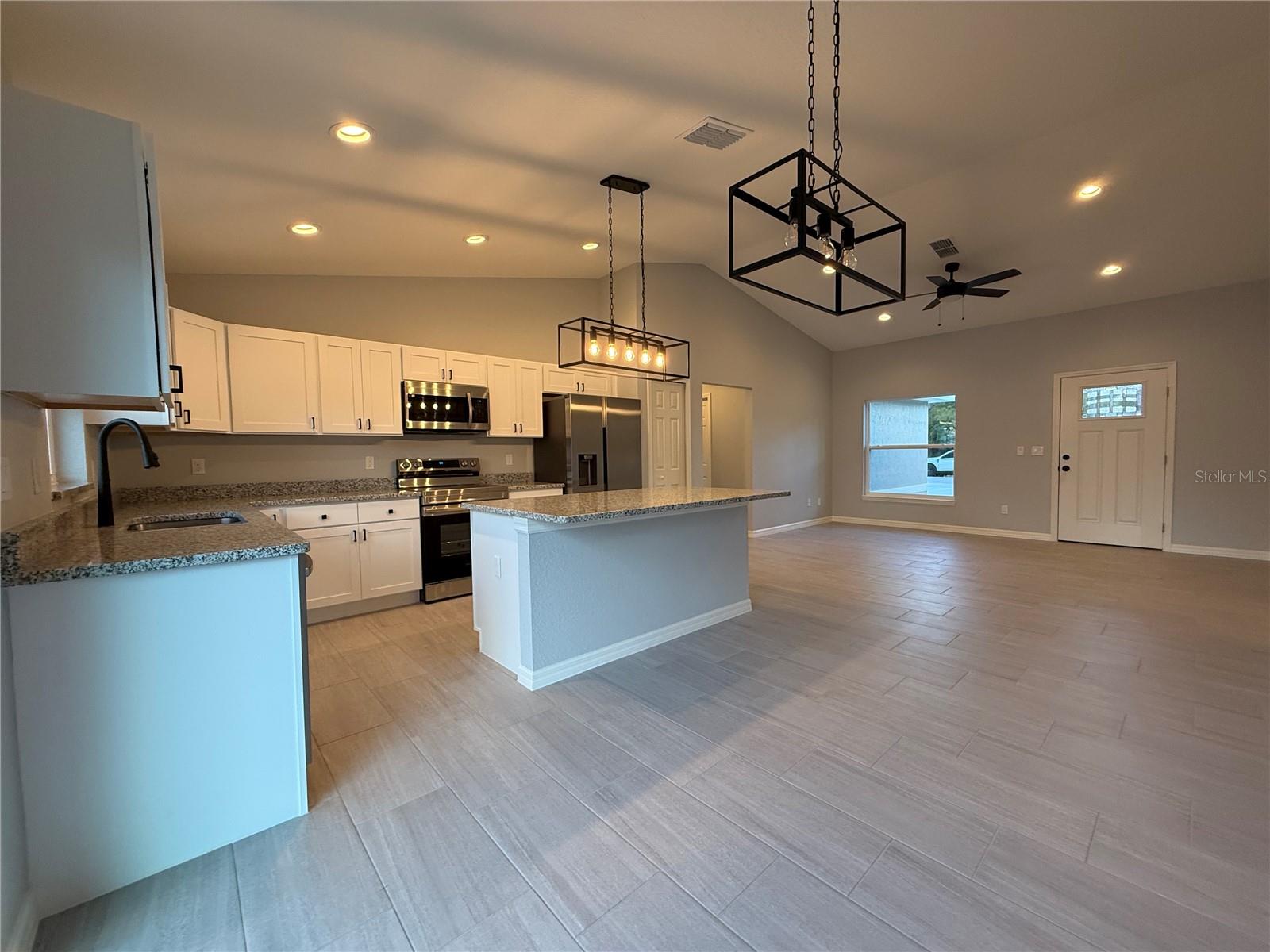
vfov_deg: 85.7
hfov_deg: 102.1
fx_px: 514
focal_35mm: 14
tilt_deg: -1.7
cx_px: 635
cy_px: 476
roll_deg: +1.0
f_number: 2.2
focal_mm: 2.22
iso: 200
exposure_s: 1/120
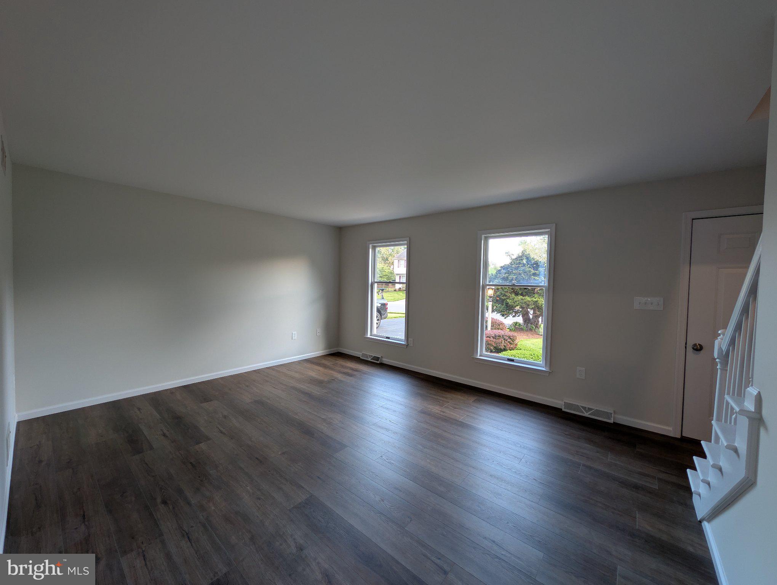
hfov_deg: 110.5
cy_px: 292
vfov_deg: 94.6
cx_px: 388
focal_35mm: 12
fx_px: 270
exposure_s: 1/50.8
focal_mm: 2.02
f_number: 1.7
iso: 59
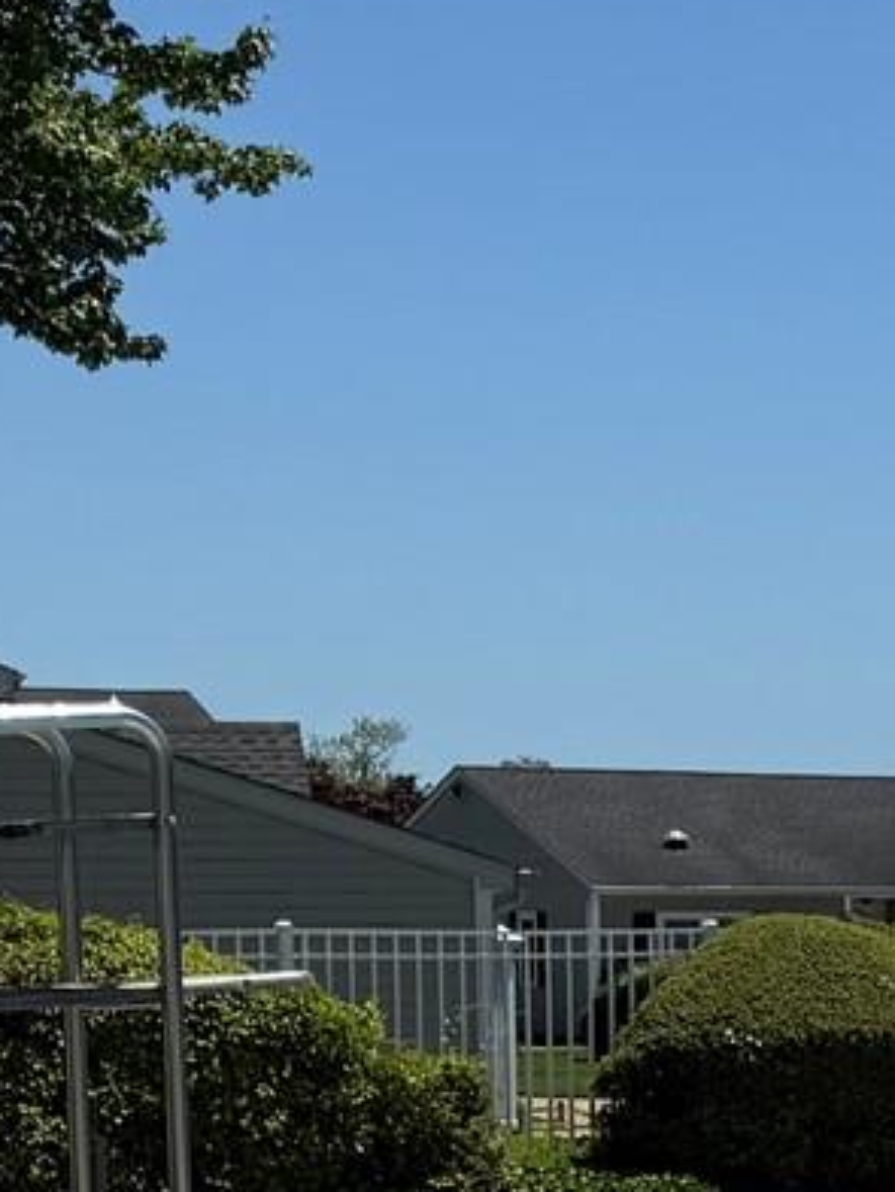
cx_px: 2066
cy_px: 1022
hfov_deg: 10.4
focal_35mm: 125
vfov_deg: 15.6
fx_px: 4307
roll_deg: -1.2
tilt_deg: -2.1
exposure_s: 1/8130
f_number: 1.78
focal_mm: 6.76
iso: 80
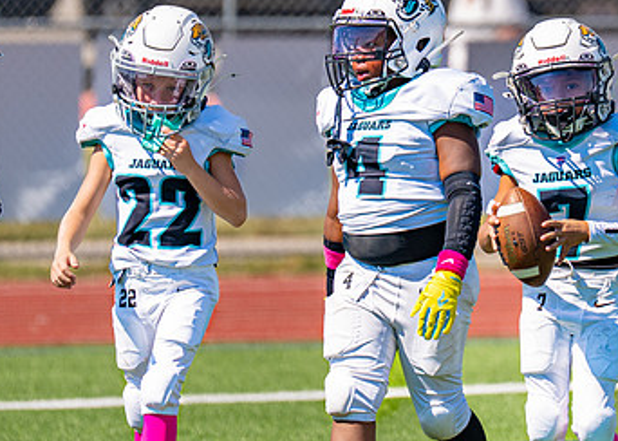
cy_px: 194
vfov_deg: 2.2
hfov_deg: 3.1
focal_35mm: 651
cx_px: 515
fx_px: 11422
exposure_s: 1/2000
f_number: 2.8
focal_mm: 200
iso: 100
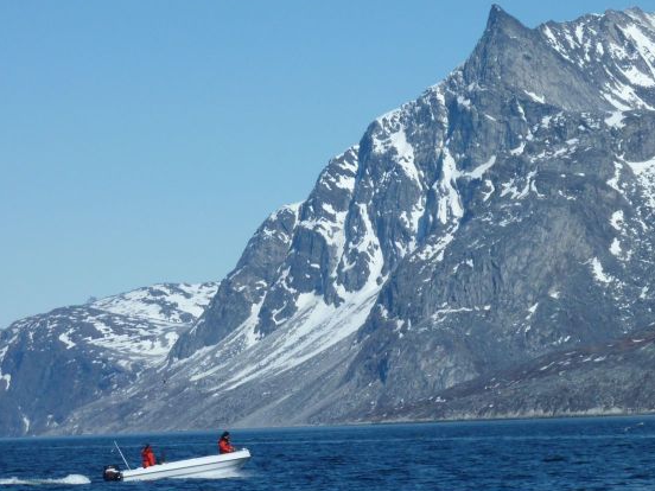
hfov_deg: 9.3
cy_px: 232
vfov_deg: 7.0
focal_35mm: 213
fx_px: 4030
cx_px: 396
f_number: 5.6
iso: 80
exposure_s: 1/800
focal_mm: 24.1
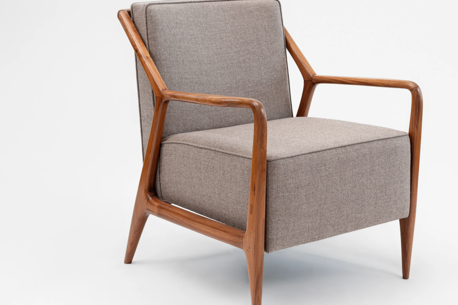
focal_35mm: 77
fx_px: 979
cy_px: 141
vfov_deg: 17.7
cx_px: 267
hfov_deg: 26.3
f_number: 8
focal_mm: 50
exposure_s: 1/60
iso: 250
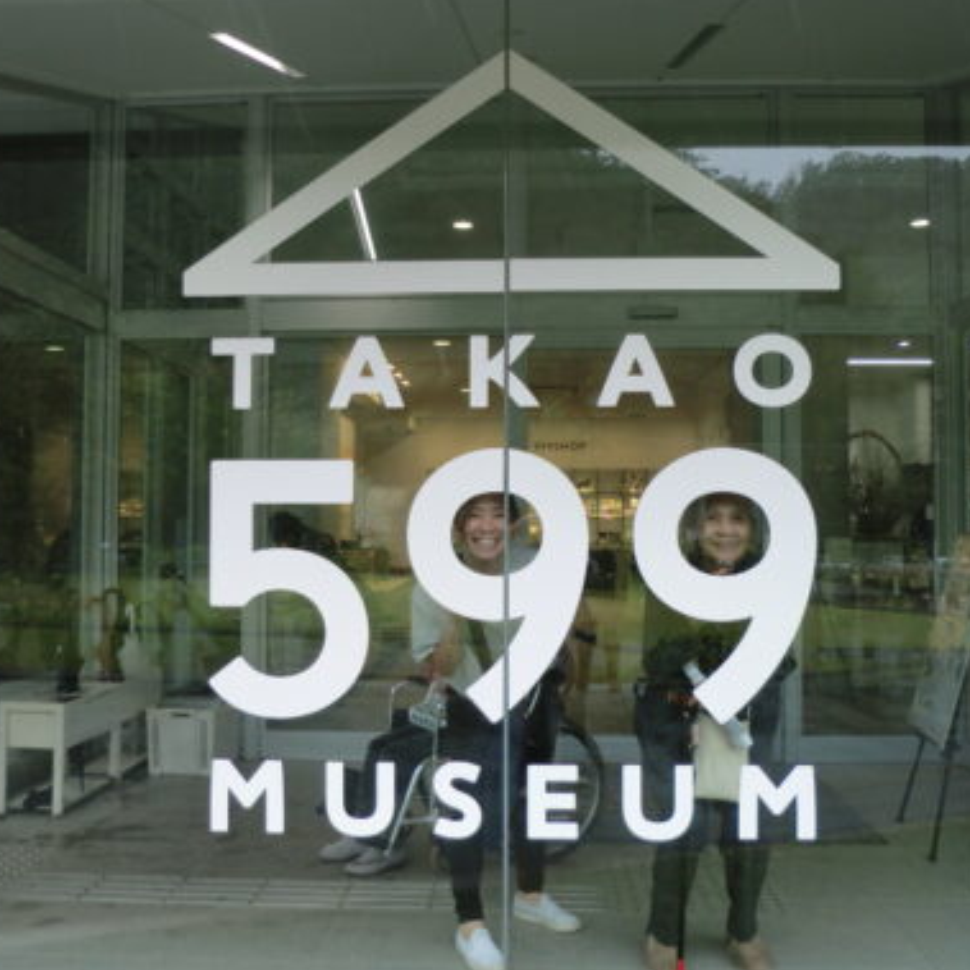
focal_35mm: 34
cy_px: 485
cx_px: 489
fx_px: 1078
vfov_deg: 48.5
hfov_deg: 48.5
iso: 50
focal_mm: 4.9
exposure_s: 1/60
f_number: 3.2
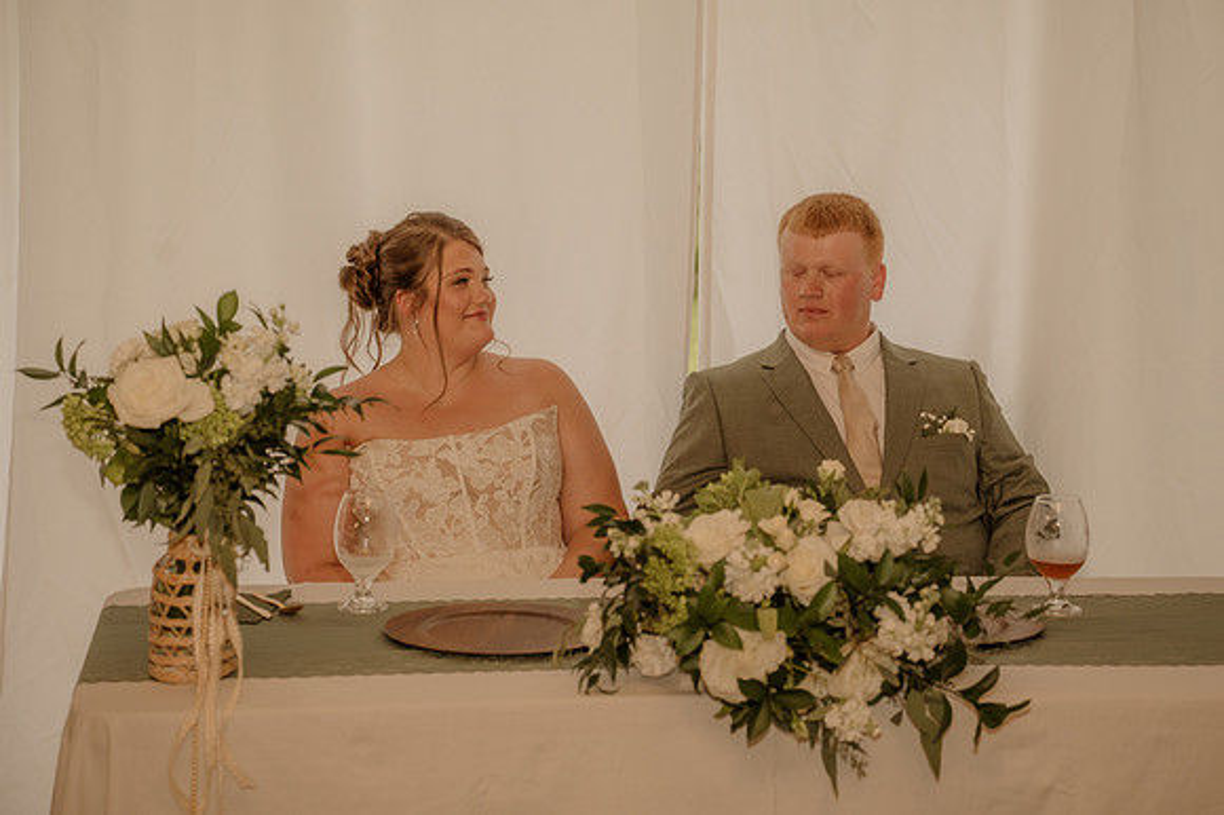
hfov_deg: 26.7
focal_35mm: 76
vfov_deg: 18.0
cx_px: 656
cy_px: 385
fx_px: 2575
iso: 500
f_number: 4
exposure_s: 1/200
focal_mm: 70
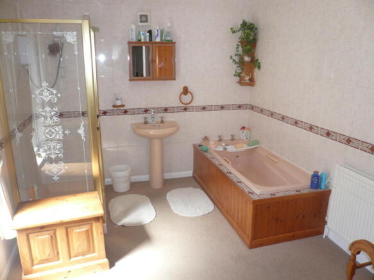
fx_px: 302
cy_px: 140
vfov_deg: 49.7
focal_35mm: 28
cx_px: 187
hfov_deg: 63.5
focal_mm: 4.6
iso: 100
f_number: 2.8
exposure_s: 1/60
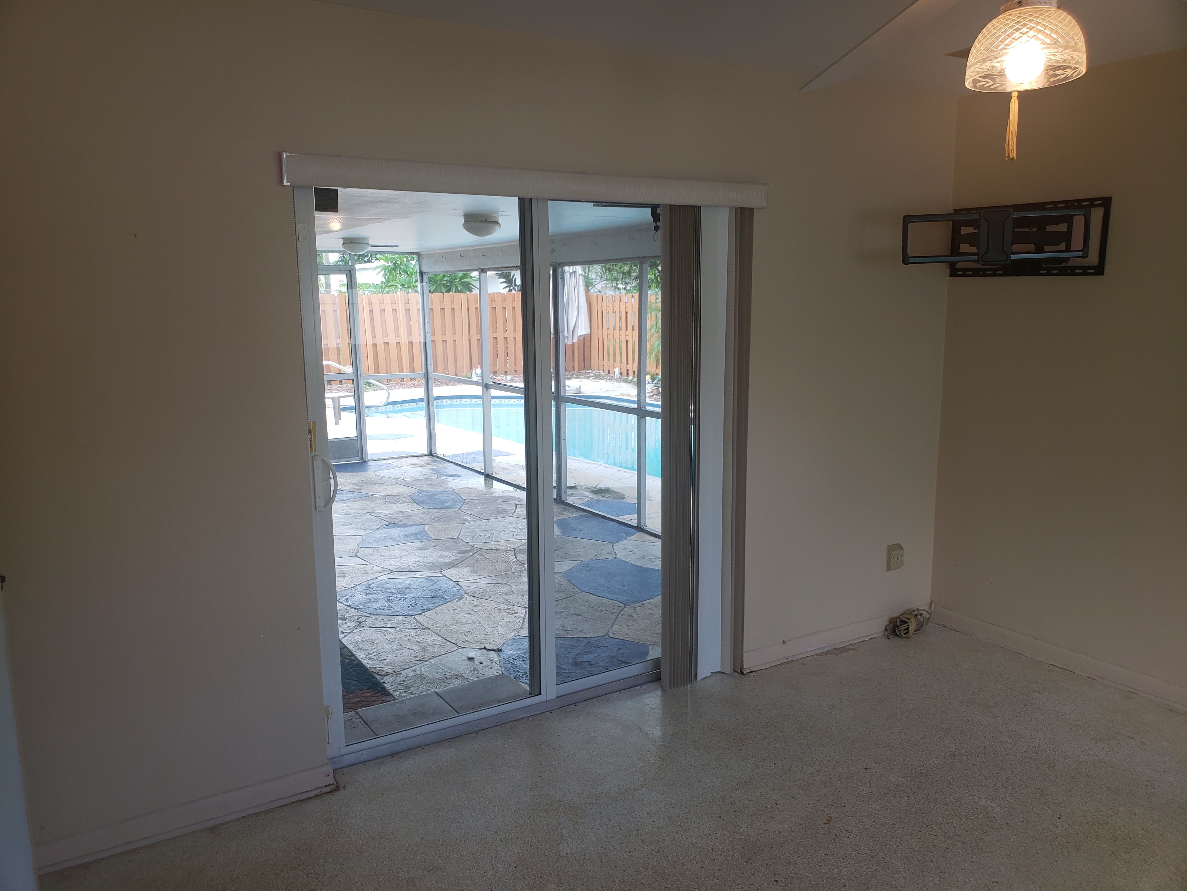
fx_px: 892
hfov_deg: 67.3
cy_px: 446
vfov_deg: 53.1
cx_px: 594
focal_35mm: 26
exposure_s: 1/60
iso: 64
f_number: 2.4
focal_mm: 4.3
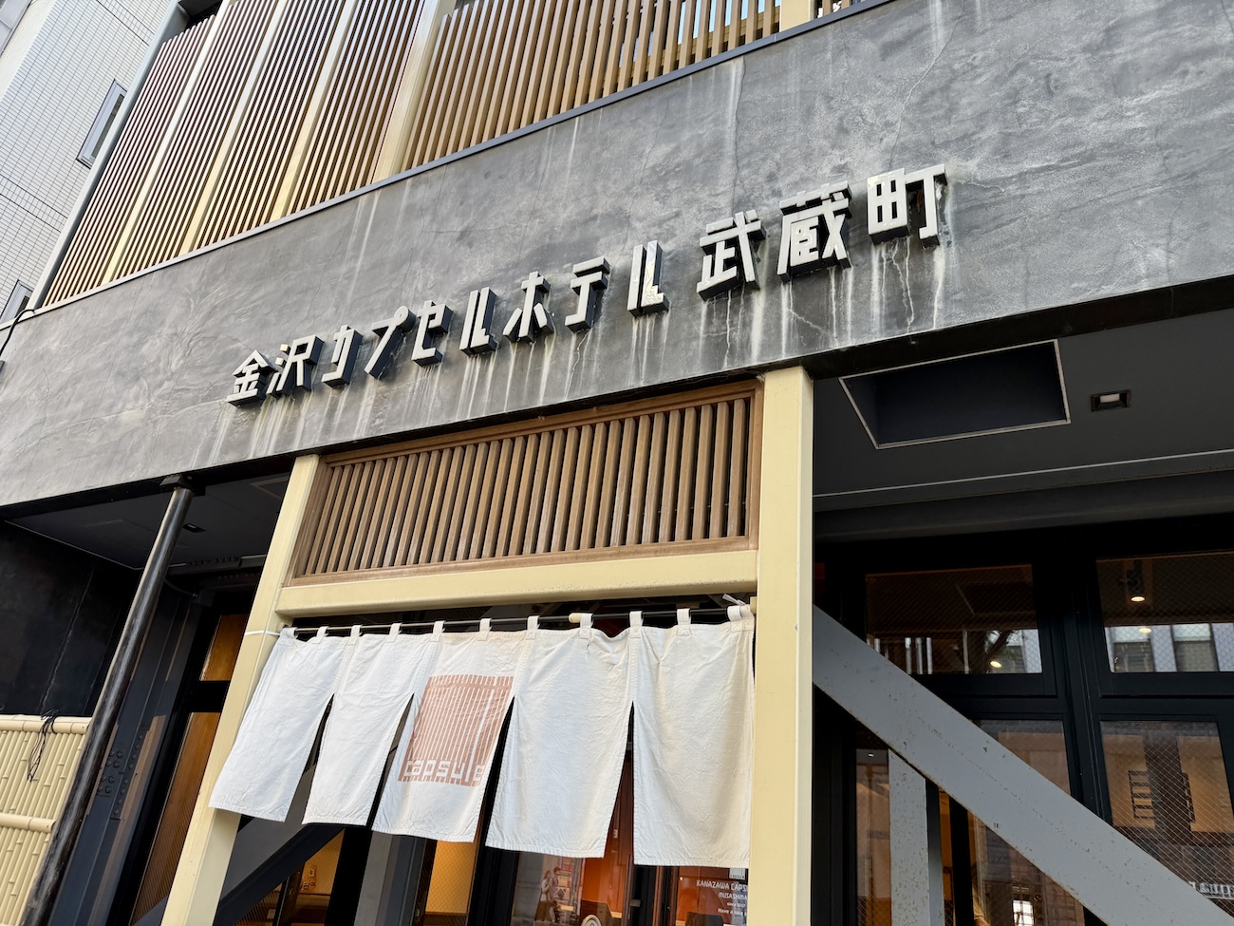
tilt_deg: +25.0
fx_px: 856
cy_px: 463
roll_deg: -5.8
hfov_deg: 71.6
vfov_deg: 56.8
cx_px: 617
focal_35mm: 24
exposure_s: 1/121
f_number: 1.78
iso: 64
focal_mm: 6.76
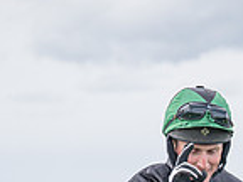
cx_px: 285
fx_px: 2218
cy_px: 318
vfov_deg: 4.7
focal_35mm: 316
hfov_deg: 6.2
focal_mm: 70
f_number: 4
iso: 200
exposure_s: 1/800
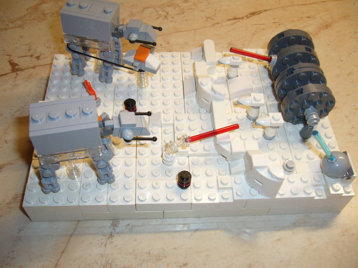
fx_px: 362
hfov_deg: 52.6
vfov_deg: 40.7
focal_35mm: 35
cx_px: 179
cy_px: 134
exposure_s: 1/30
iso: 100
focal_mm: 5.8
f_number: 2.8
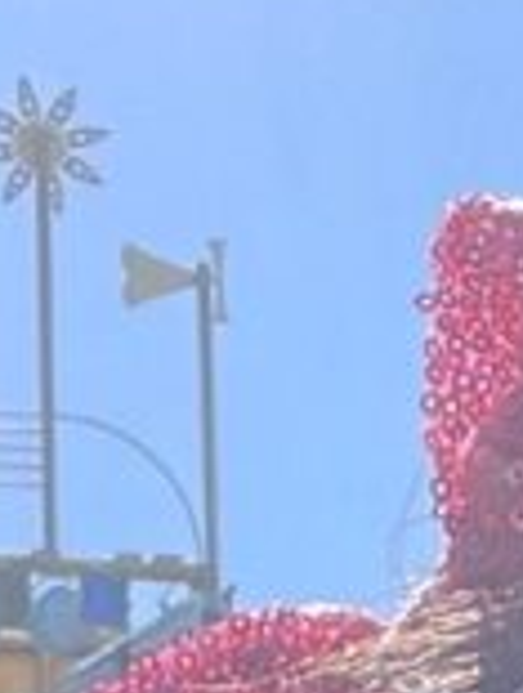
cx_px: 121
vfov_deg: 8.5
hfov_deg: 7.6
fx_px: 3952
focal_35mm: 197
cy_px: 2007
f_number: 2.2
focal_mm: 2.71
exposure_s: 1/279
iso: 25
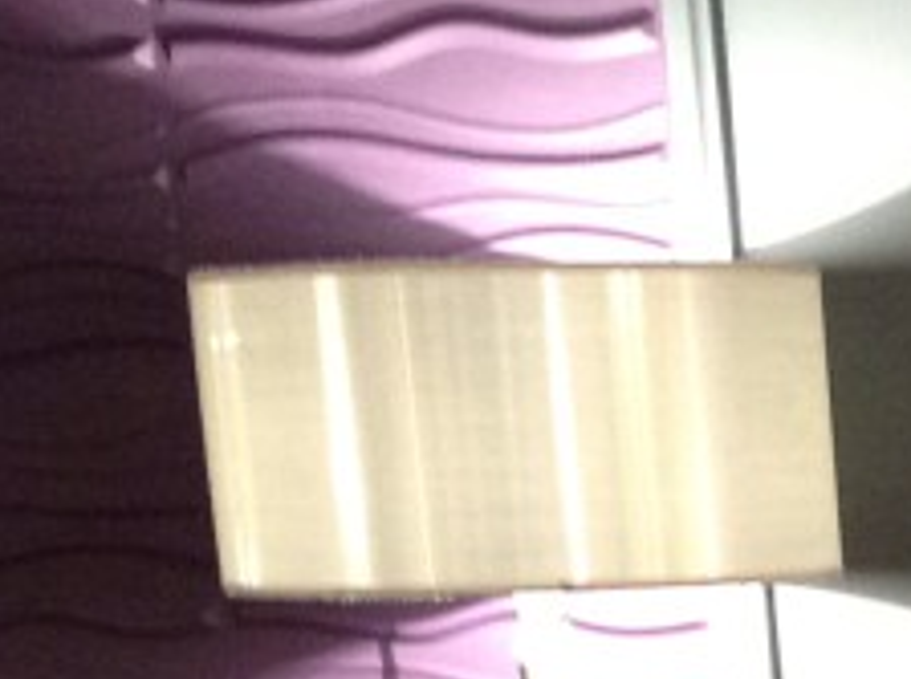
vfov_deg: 8.7
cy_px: 1372
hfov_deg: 11.5
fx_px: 4202
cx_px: 1619
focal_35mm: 160
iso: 250
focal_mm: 4.28
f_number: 2.4
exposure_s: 1/15
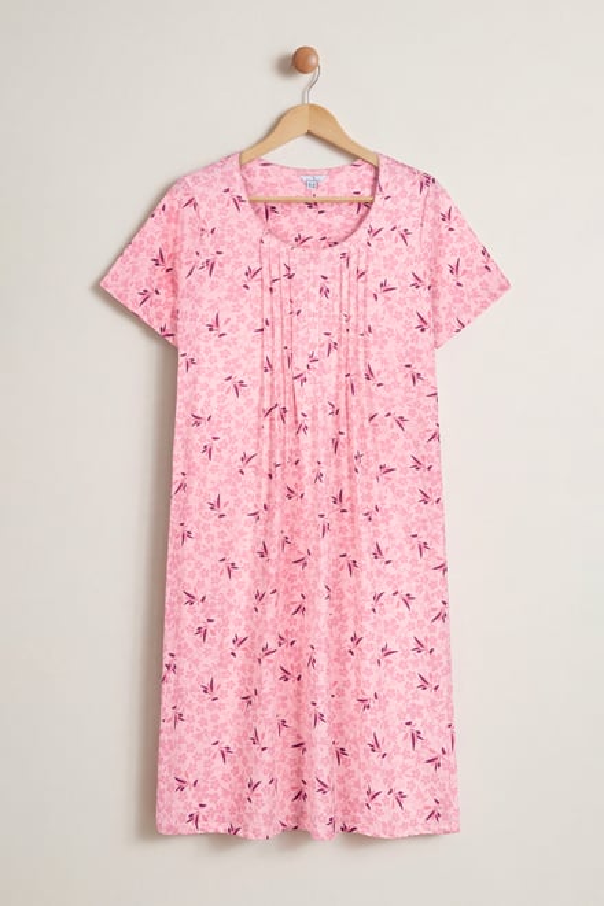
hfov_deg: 32.6
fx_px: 1032
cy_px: 453
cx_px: 302
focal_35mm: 41
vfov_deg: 47.4
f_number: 8
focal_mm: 41
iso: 125
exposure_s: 1/160
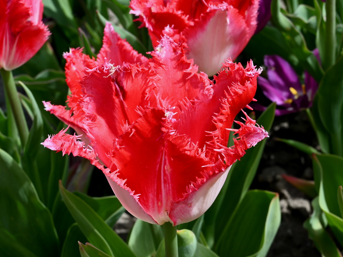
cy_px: 124
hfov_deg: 34.9
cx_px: 173
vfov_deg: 26.6
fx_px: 545
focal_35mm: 55
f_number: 16
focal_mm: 49
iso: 180
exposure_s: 1/60
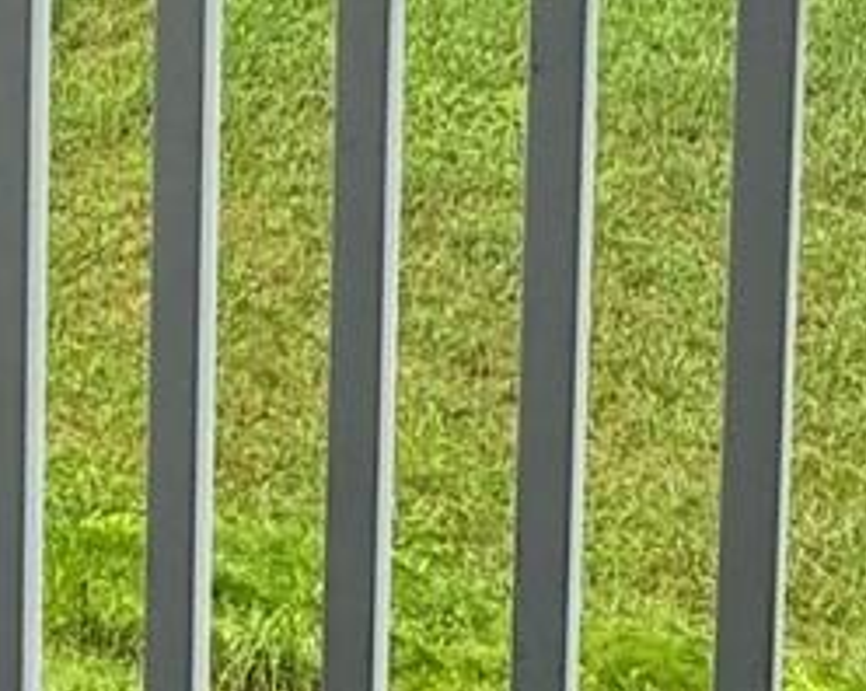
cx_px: -230
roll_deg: -0.2
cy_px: -625
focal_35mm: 113
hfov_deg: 16.2
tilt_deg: -6.0
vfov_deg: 12.3
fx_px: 2894
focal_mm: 2.22
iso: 50
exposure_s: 1/804
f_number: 2.2
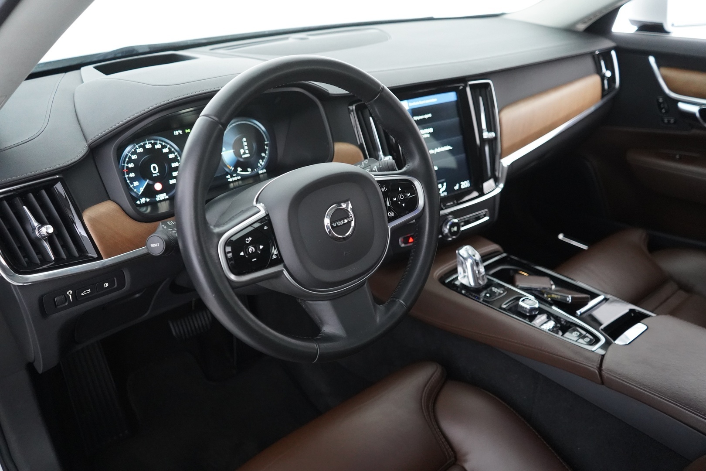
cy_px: 236
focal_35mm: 28
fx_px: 549
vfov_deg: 46.4
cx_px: 353
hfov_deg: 65.5
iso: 8000
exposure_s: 1/60
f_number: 3.5
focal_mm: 28
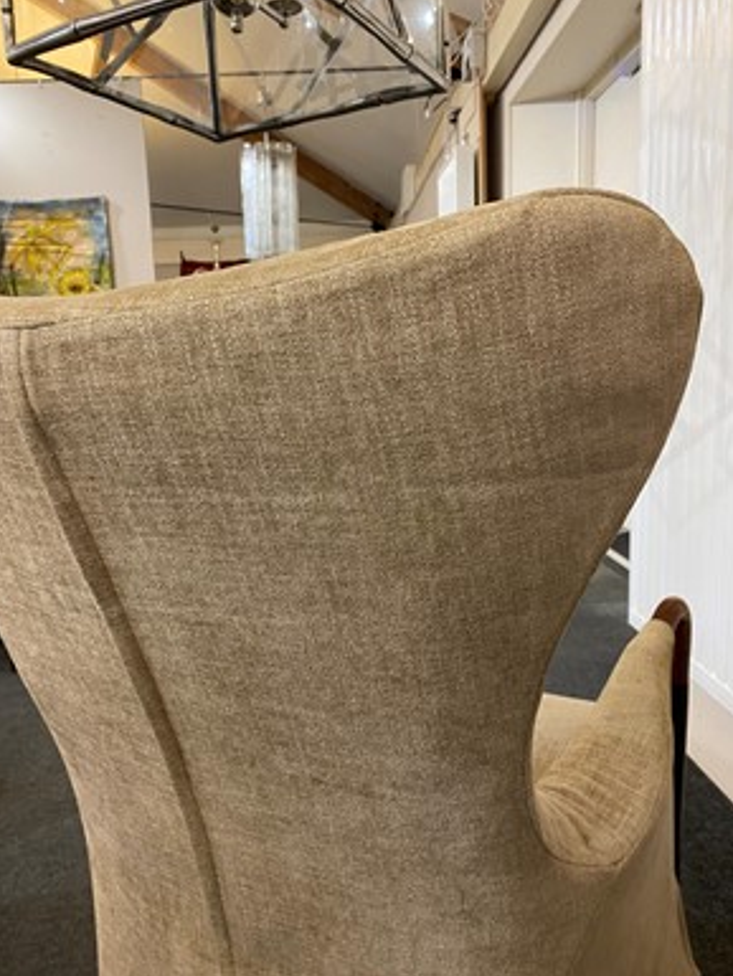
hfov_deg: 51.4
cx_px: 358
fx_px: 762
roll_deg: +2.4
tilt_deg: -9.6
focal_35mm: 27
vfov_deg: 65.3
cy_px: 494
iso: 200
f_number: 1.8
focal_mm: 4.25
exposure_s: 1/50
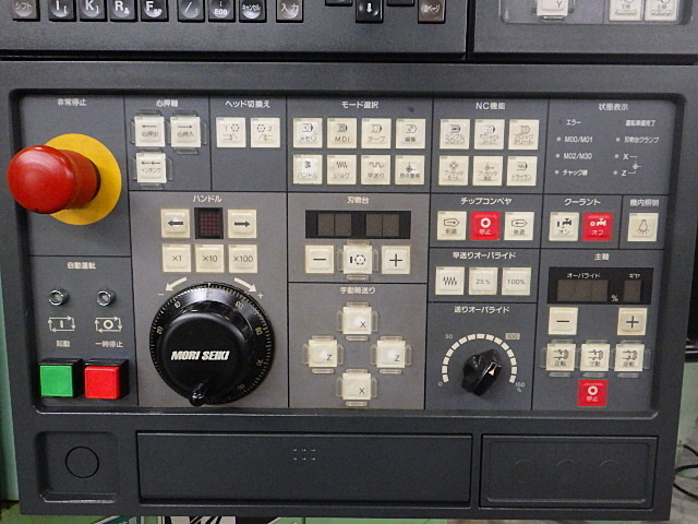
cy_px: 262
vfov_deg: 49.7
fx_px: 565
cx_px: 349
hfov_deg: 63.4
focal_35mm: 28
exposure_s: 1/45
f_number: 3.5
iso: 400
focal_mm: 5
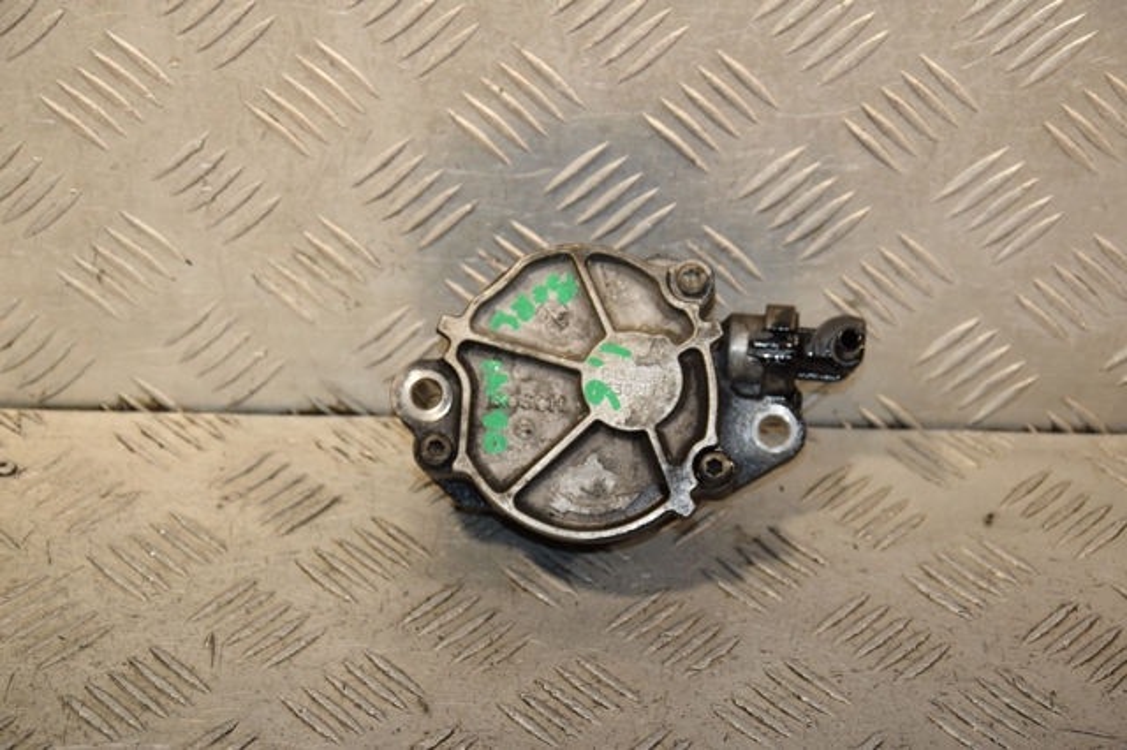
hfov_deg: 20.6
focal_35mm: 99
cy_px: 375
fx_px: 3098
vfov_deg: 13.8
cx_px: 564
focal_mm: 66
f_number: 6.3
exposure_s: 1/200
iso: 800
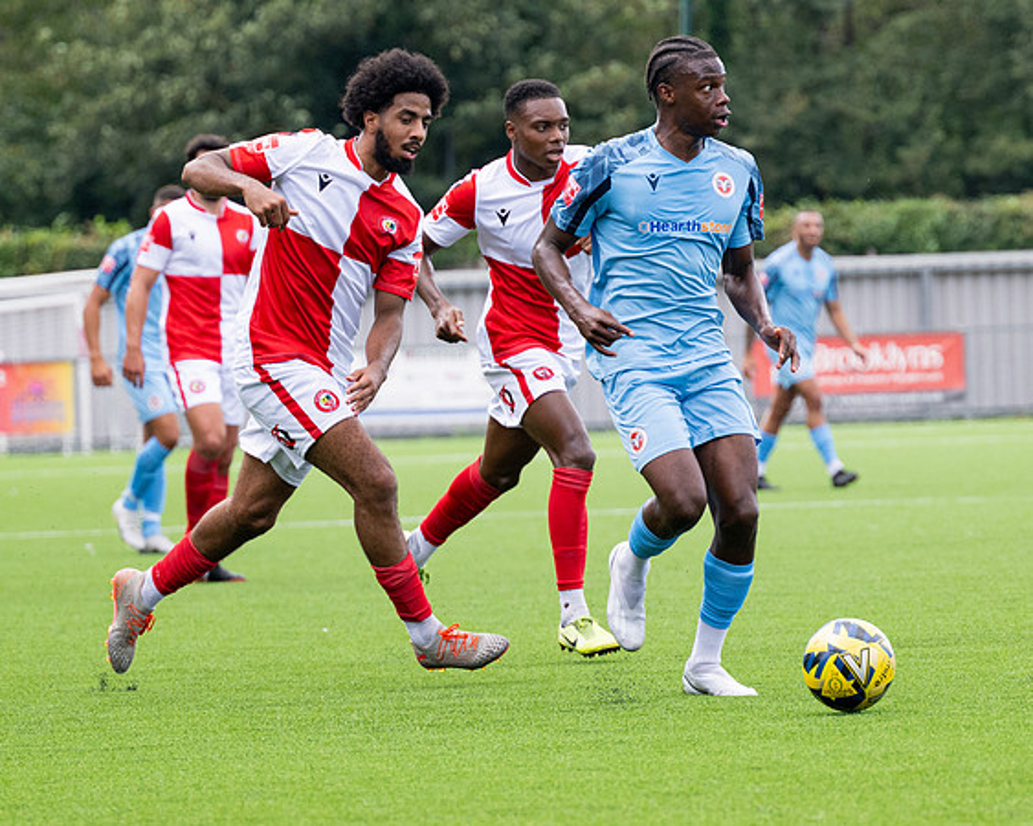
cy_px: 528
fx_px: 9563
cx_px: 498
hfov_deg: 6.2
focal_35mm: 313
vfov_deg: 4.9
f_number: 4
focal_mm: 145
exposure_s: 1/1250
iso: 400
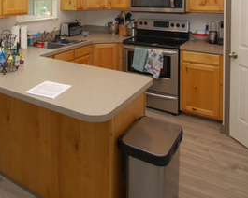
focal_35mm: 34
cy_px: 9
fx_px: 250
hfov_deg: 50.4
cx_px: 59
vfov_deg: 39.3
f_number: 4
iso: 200
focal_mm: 10
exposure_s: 1/60
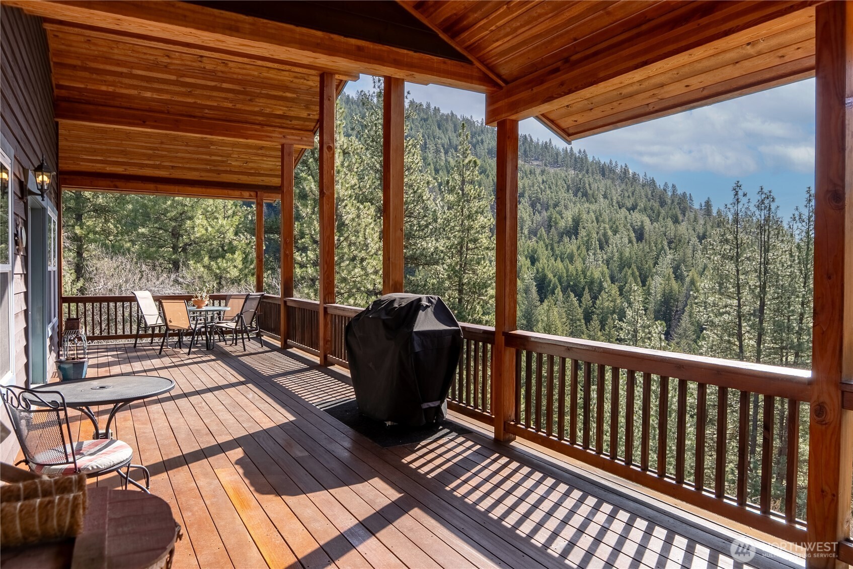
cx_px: 426
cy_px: 284
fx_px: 569
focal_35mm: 24
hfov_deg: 73.7
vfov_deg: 53.2
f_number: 11
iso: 80
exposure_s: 1/3200
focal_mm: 24
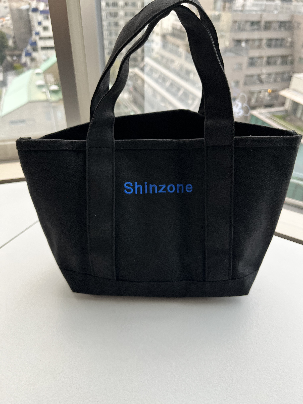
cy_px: 202
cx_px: 152
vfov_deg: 67.3
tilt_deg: -34.2
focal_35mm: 26
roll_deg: -1.1
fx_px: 303
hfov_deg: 53.1
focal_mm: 5.1
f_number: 1.6
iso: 125
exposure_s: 1/121
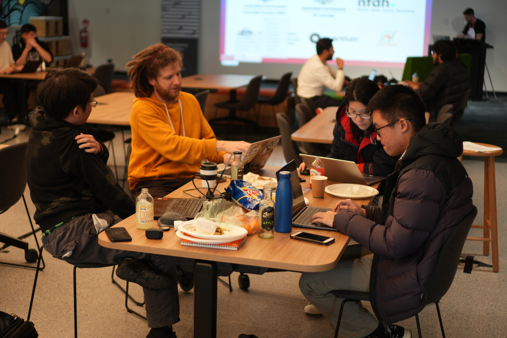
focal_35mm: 52
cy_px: 169
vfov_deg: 25.8
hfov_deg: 37.9
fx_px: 739
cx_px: 254
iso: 125
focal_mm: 35
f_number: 1.8
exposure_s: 1/60
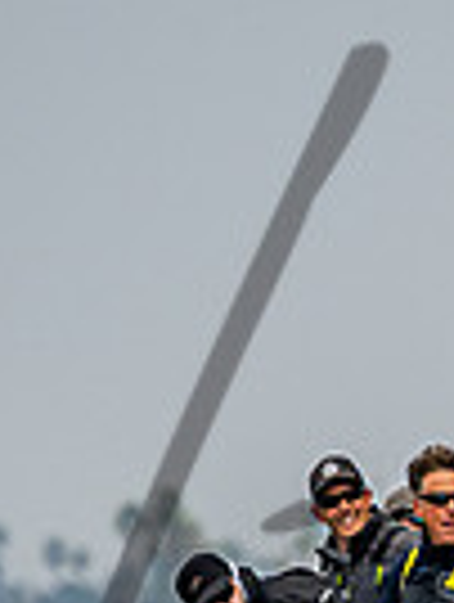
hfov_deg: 0.7
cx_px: 825
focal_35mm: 2263
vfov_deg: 0.9
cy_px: 703
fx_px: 39448
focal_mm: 400
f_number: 5.6
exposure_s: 1/4000
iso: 400
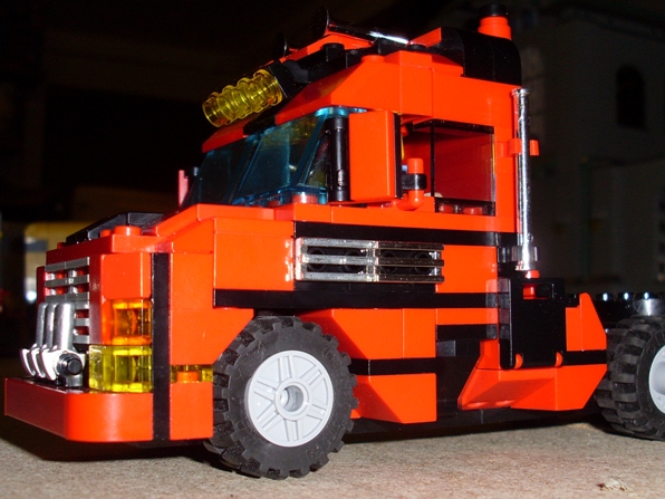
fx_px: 980
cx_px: 382
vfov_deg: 28.6
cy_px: 252
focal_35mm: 51
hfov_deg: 37.4
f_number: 7.7
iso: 80
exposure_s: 1/45
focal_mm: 6.3
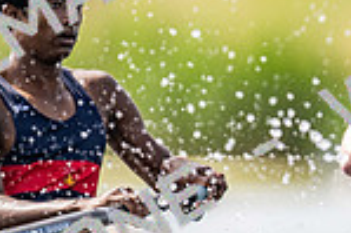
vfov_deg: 0.6
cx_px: 610
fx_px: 22780
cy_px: 135
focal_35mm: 2339
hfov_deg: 0.9
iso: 220
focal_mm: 600
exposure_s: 1/2500
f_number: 4
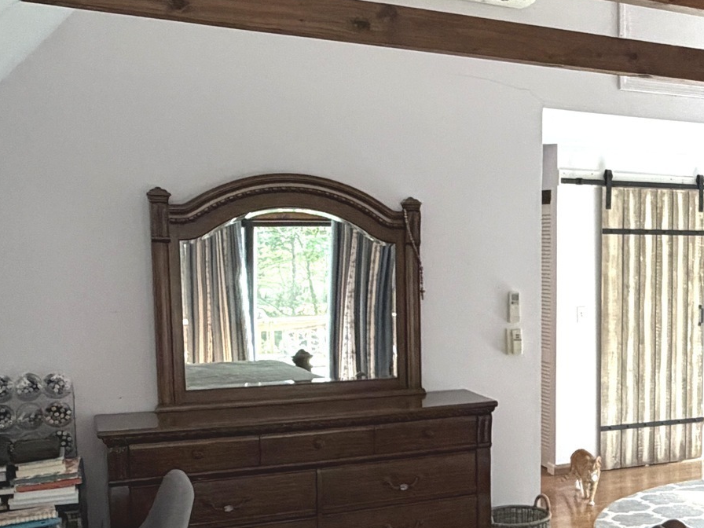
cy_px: 356
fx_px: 976
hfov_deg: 36.2
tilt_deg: -6.6
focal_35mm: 48
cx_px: 682
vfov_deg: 30.0
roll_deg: -0.8
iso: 320
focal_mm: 2.22
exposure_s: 1/106
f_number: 2.2
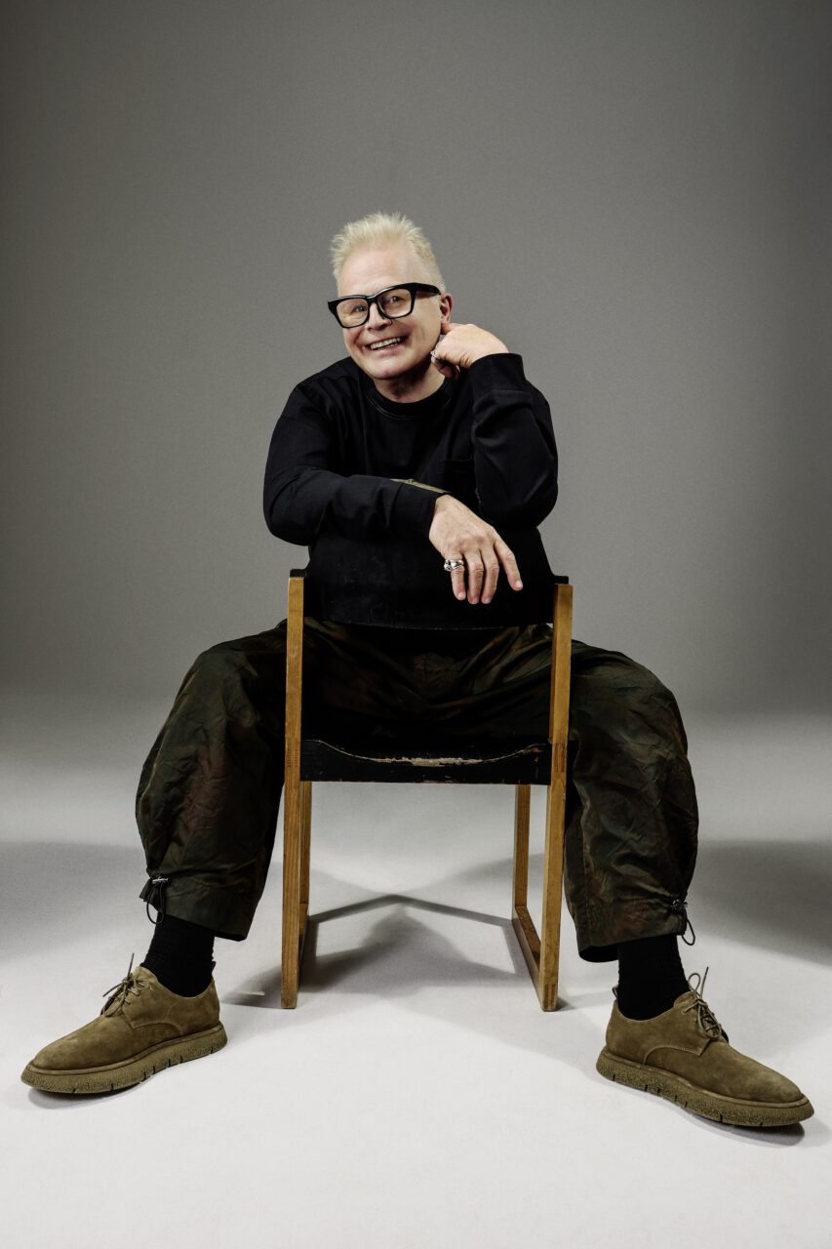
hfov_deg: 37.8
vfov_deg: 54.4
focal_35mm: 35
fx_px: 1214
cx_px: 416
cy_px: 624
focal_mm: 35
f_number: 8
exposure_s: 1/200
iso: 100
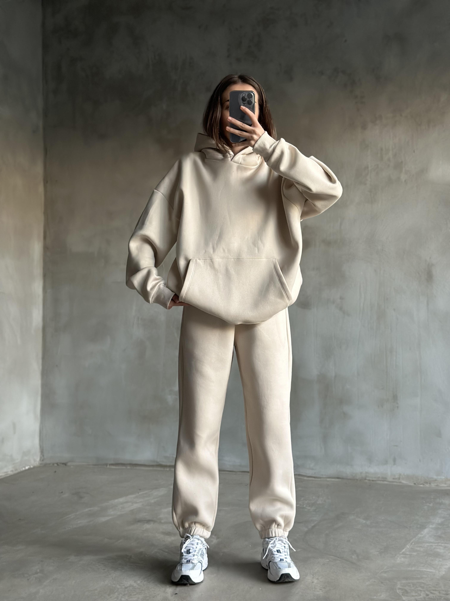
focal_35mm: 48
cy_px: 300
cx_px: 225
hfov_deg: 30.3
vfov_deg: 39.7
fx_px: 832
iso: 320
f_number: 1.78
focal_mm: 6.86
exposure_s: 1/60
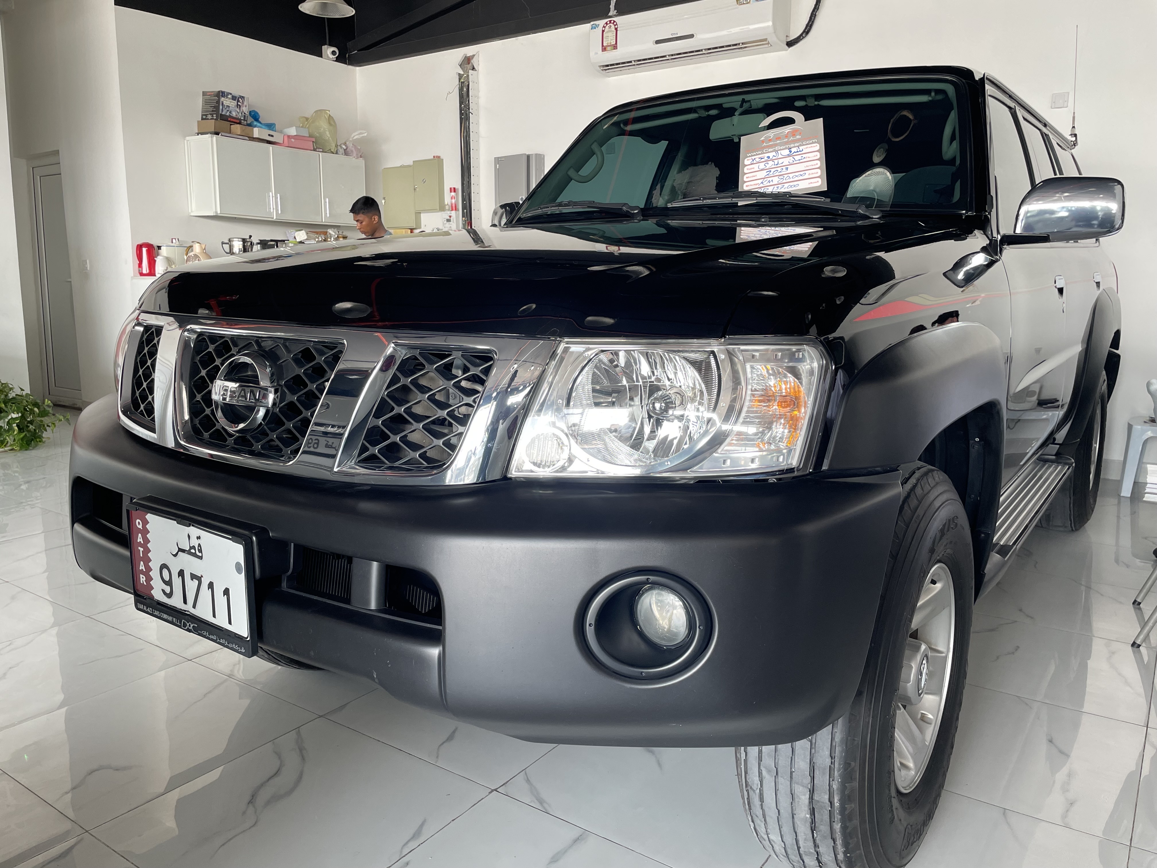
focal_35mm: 26
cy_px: 434
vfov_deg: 53.1
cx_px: 578
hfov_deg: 67.3
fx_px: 869
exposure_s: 1/121
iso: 80
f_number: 1.6
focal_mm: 4.2
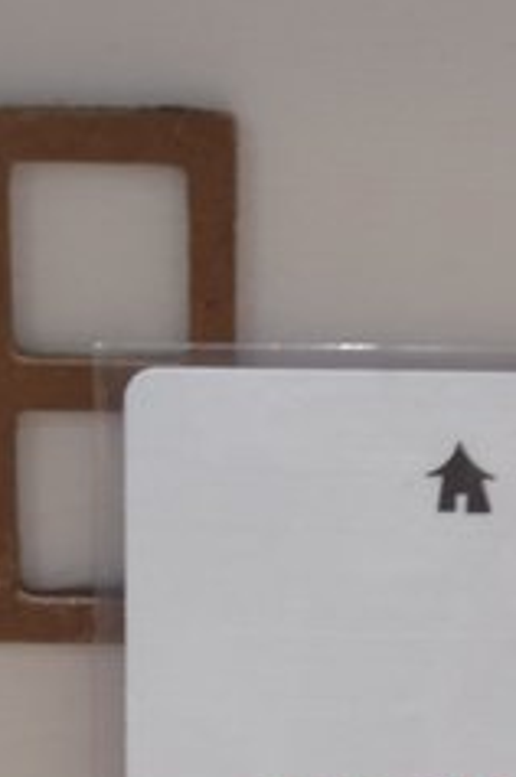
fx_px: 3471
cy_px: 808
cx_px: 415
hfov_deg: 8.5
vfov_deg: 12.6
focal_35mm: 161
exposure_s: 1/30
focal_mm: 7
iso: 200
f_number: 2.4
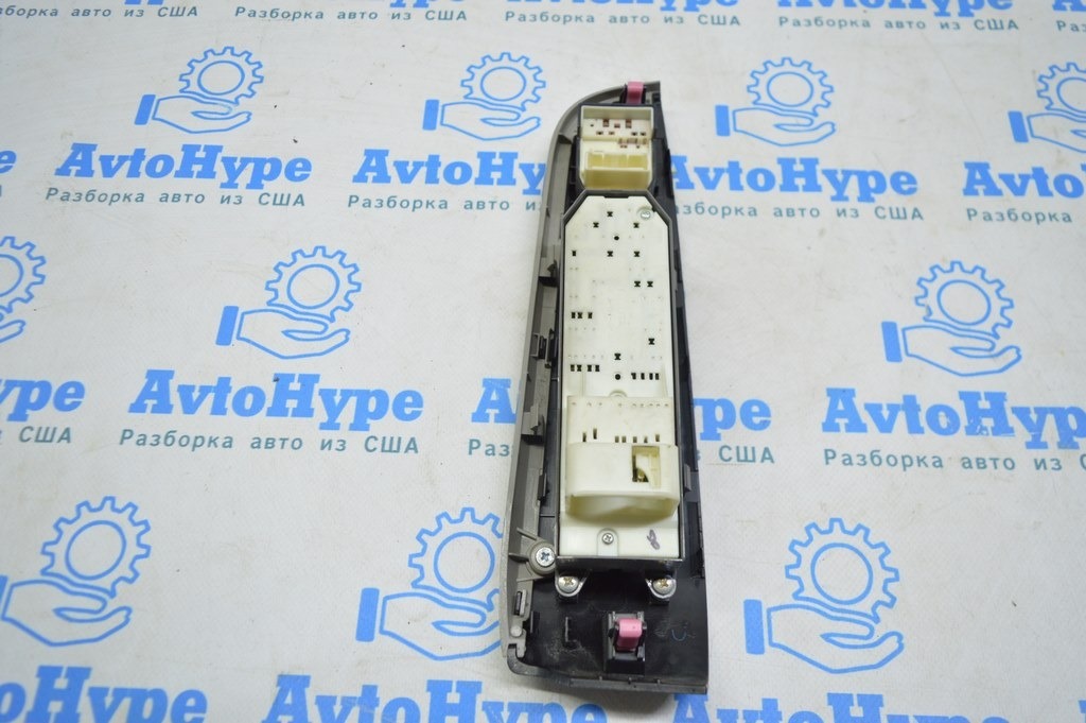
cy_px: 362
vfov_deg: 47.9
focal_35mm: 27
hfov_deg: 67.4
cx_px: 543
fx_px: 814
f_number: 3.5
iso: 400
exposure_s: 1/50
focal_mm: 18
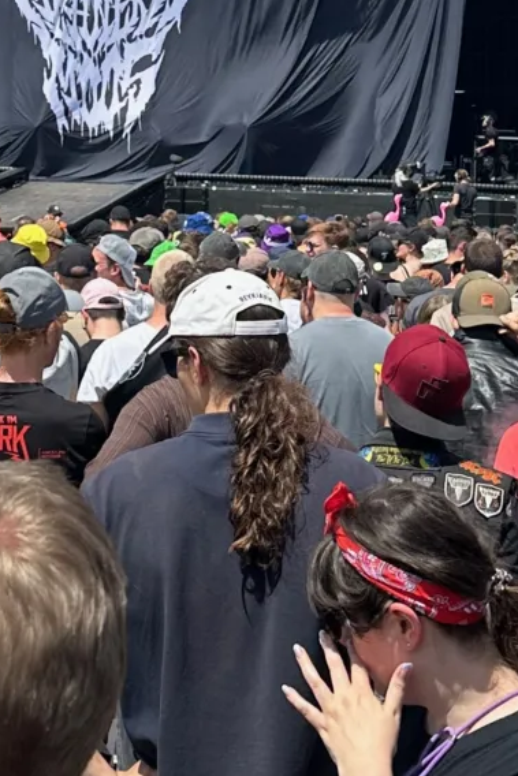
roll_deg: -2.2
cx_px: 165
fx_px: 1941
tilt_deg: +5.3
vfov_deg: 21.6
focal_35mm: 90
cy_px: -38
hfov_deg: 15.2
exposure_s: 1/3356
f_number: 1.78
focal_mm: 6.86
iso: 80
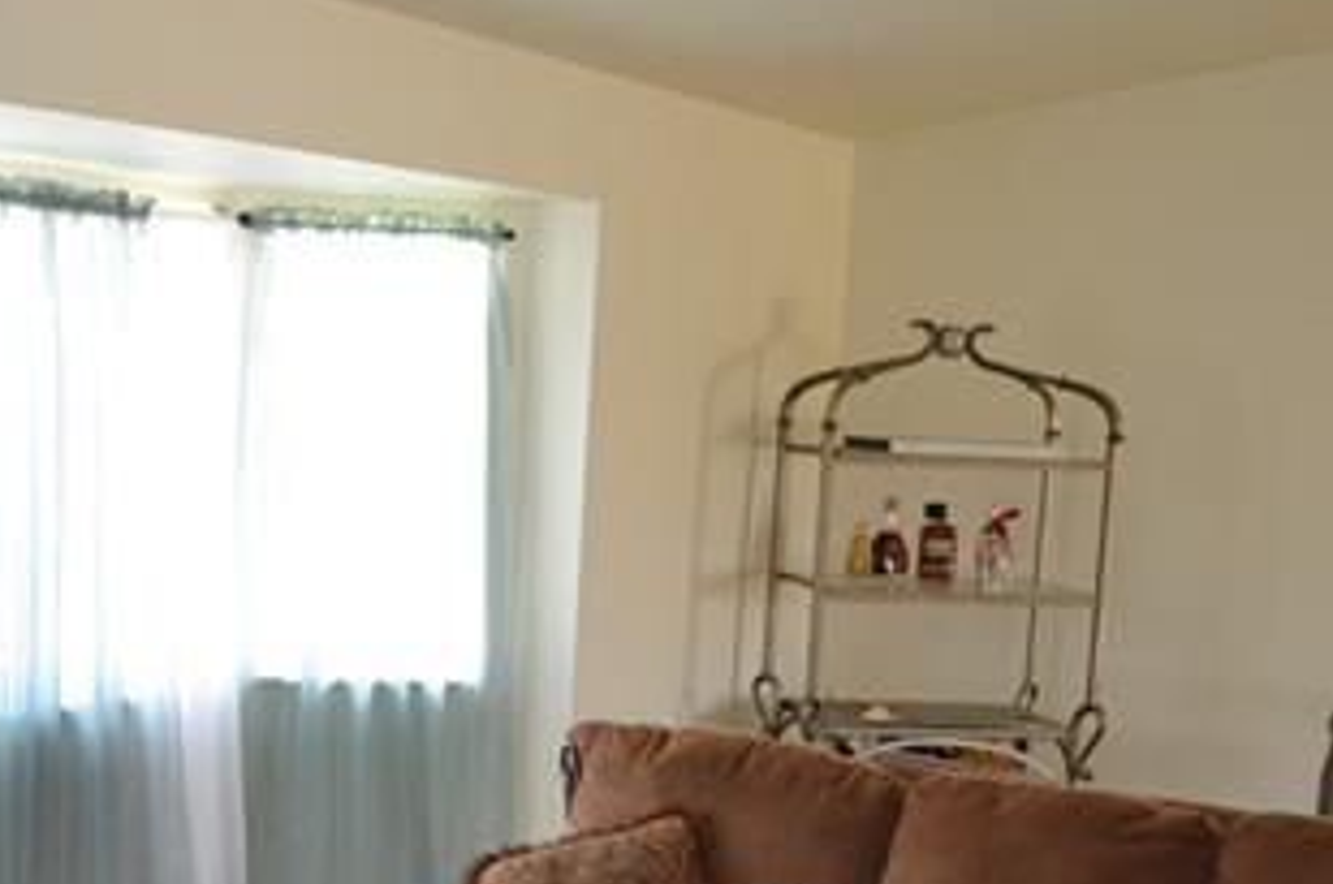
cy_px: 733
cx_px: 302
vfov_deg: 23.7
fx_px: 2070
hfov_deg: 34.8
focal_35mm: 56
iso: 450
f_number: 3.5
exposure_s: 1/60
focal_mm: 18
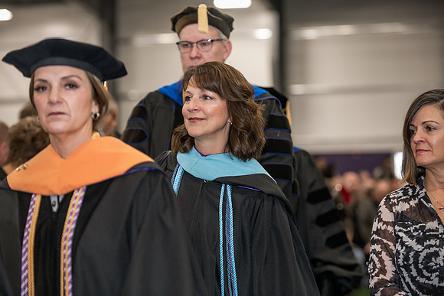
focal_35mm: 110
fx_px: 1357
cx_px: 222
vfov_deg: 12.5
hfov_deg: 18.6
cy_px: 148
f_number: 3.2
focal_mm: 110
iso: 2000
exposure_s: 1/200
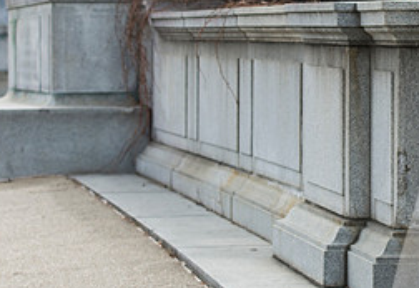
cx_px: 399
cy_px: 123
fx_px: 2290
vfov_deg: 7.2
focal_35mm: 195
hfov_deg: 10.4
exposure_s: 1/400
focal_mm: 70
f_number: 5.6
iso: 160
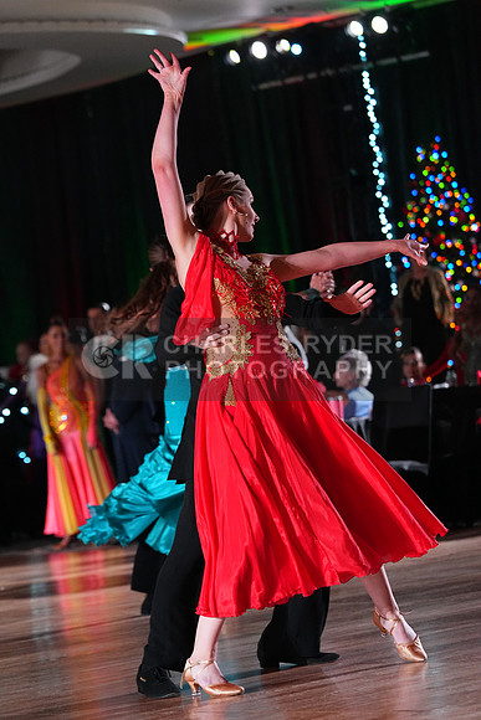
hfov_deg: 9.3
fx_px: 2964
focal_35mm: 148
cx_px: 240
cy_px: 360
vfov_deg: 13.9
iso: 6400
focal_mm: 148
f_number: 4.5
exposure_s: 1/400
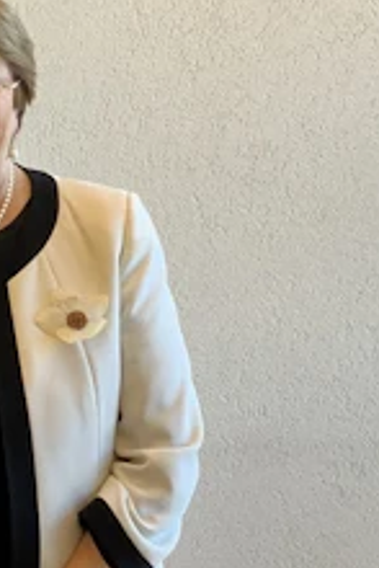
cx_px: -258
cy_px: 187
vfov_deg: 16.6
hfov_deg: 10.6
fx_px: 1939
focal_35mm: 123
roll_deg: -0.8
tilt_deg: -4.2
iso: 100
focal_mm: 6
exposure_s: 1/122
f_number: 2.4
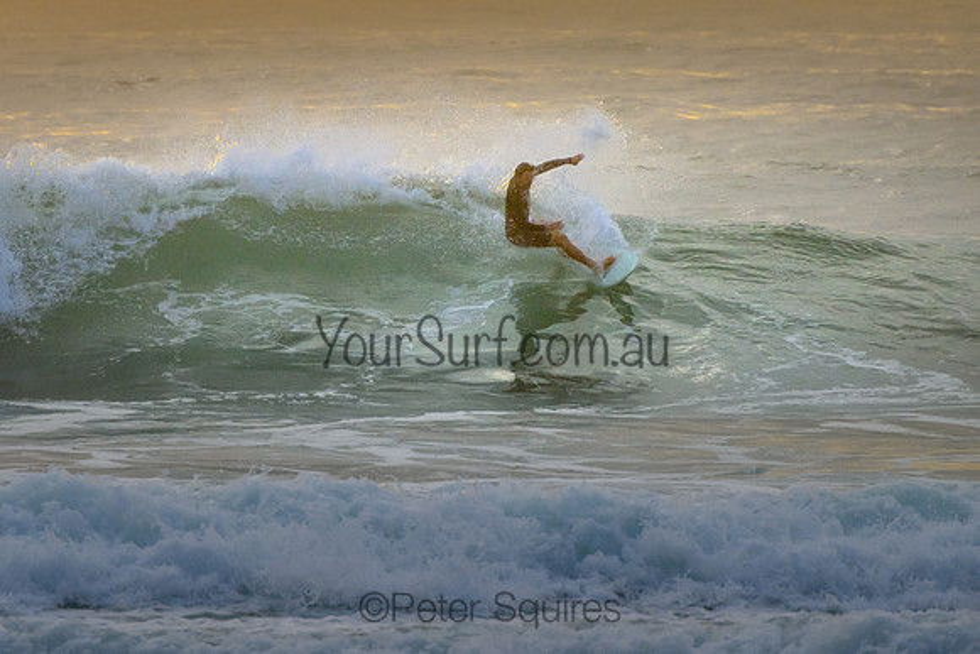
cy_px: 226
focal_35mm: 550
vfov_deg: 2.5
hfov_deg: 3.7
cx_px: 479
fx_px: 14970
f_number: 5.6
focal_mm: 400
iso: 1250
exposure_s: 1/2000
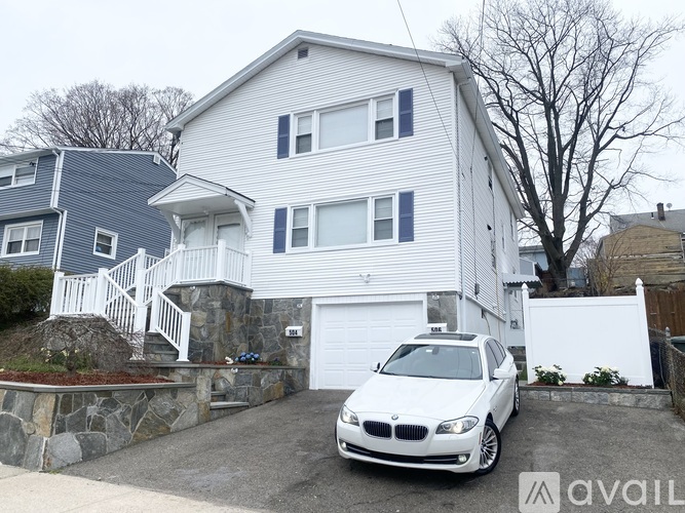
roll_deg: -1.6
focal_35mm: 26
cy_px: 256
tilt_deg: +13.6
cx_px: 342
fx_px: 514
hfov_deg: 67.3
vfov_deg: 53.0
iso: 32
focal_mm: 4.25
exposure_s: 1/1063
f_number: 1.8
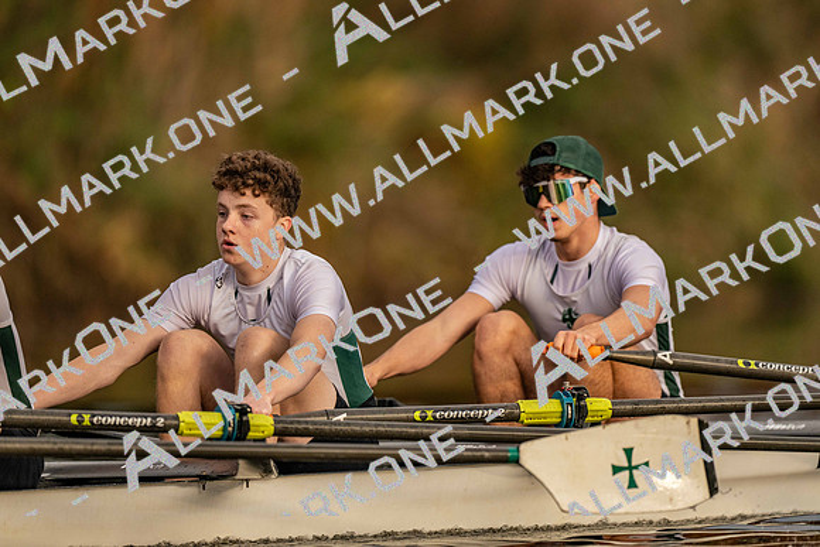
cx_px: 410
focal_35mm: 600
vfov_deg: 2.3
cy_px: 274
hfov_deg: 3.4
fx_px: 13669
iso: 1400
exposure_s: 1/2500
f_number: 4
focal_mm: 600
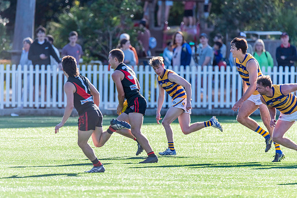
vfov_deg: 2.1
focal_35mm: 653
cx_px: 140
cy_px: 93
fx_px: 5390
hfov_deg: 3.2
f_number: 6.3
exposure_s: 1/2000
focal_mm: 600
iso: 800
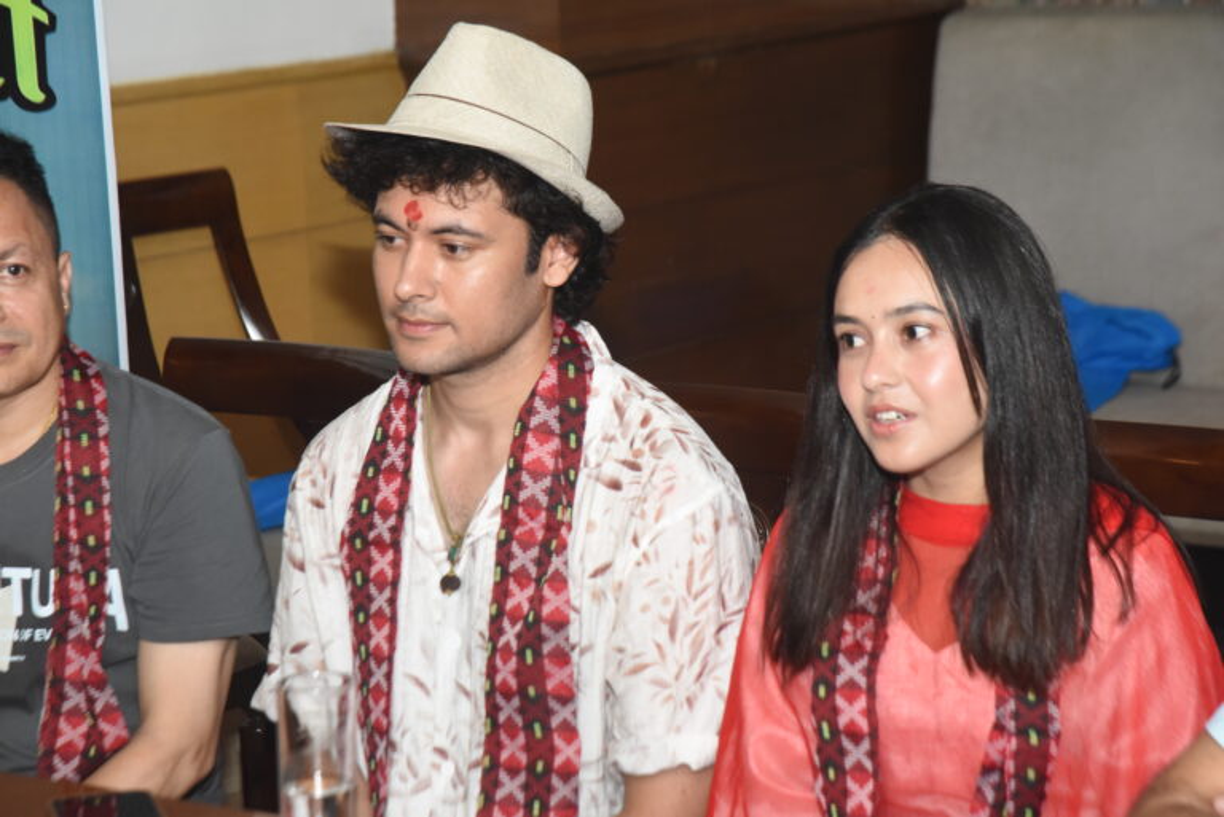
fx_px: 4082
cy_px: 408
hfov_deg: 17.1
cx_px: 612
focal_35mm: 120
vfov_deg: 11.4
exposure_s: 1/125
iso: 3200
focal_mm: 120
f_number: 7.1
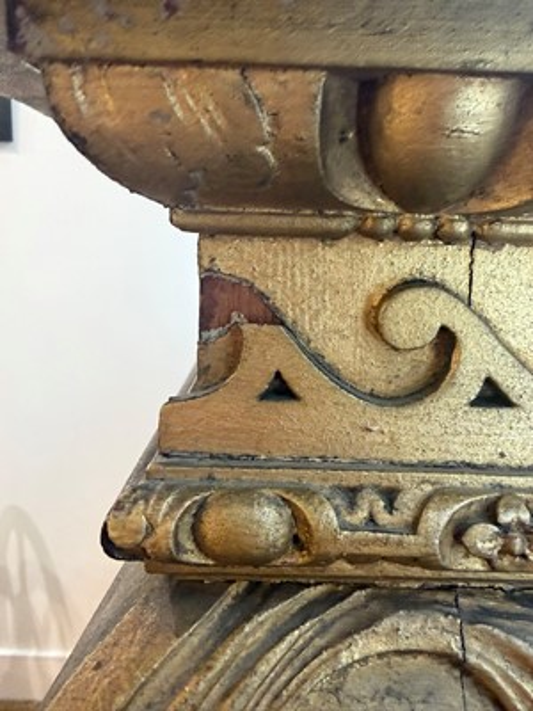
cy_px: 356
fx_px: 534
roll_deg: -1.7
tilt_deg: -7.2
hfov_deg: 53.1
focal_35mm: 26
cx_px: 266
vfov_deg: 67.3
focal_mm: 2.22
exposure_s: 1/50
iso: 500
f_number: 2.2
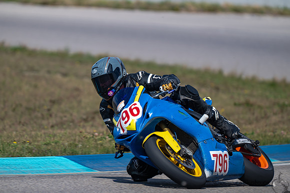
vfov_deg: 2.3
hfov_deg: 3.4
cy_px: 96
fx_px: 4834
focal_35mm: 600
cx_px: 145
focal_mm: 600
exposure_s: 1/800
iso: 90
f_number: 6.3
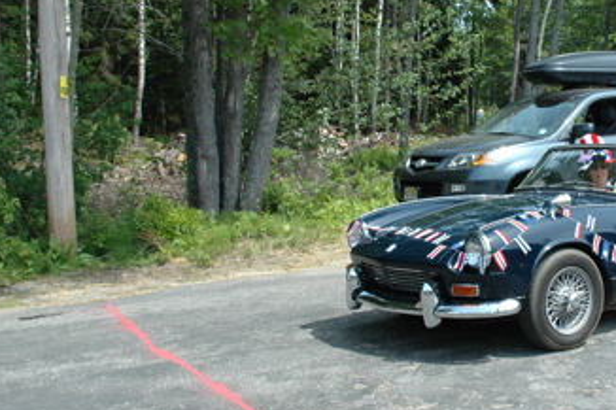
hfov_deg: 36.4
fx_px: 906
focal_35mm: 53
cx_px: 484
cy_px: 186
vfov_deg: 25.5
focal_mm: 18
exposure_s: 1/250
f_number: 8
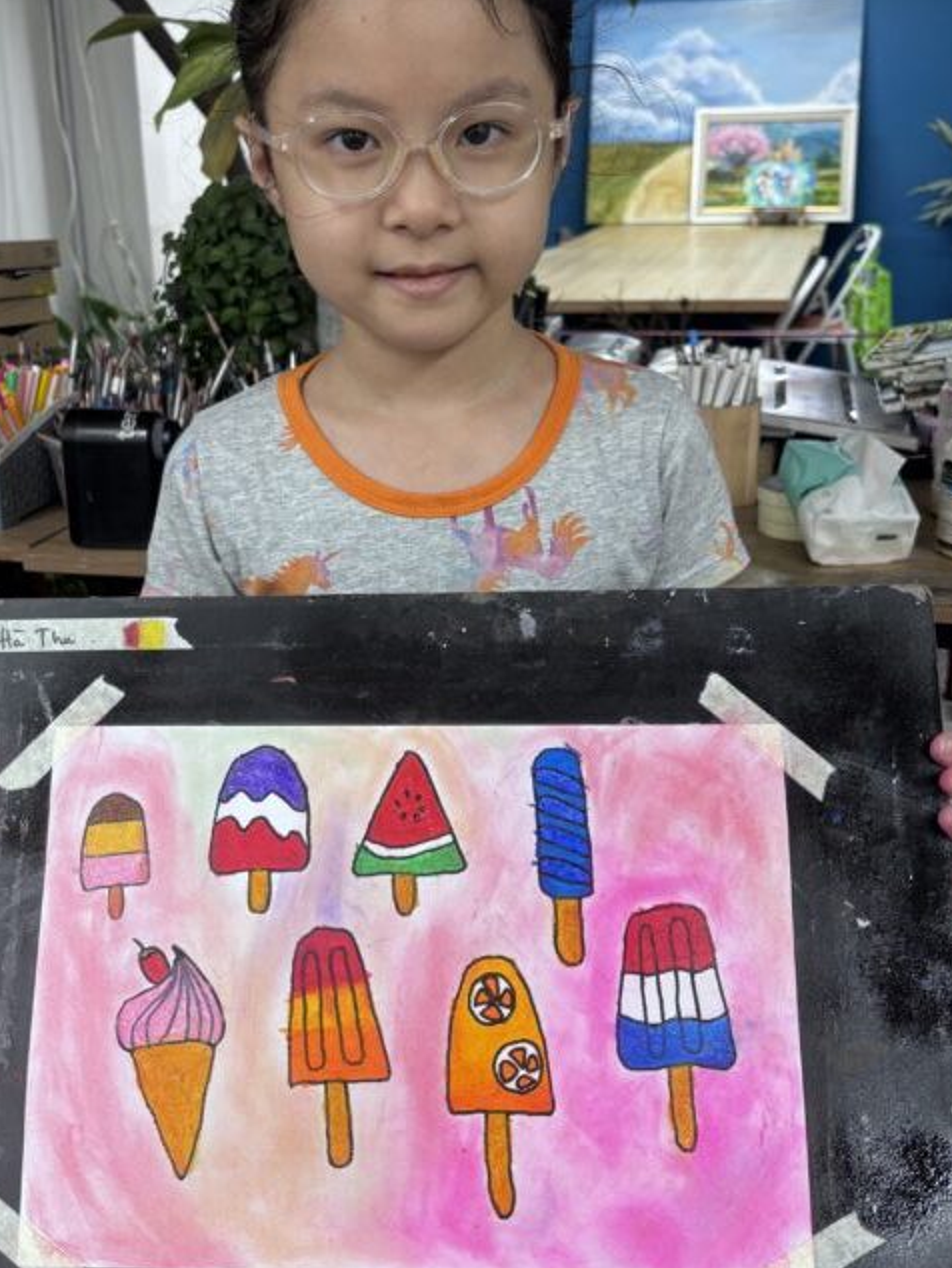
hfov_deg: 35.1
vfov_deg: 45.7
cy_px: 578
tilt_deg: -16.1
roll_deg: +0.5
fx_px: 1502
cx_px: 388
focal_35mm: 41
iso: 80
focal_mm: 5.96
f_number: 1.6
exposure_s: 1/100
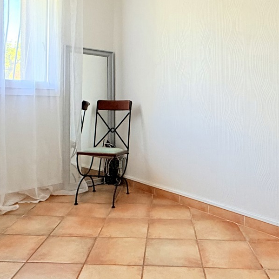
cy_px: 98
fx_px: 301
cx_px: 157
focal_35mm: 33
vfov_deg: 49.1
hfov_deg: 49.6
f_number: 2.2
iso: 320
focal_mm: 2.22
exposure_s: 1/62
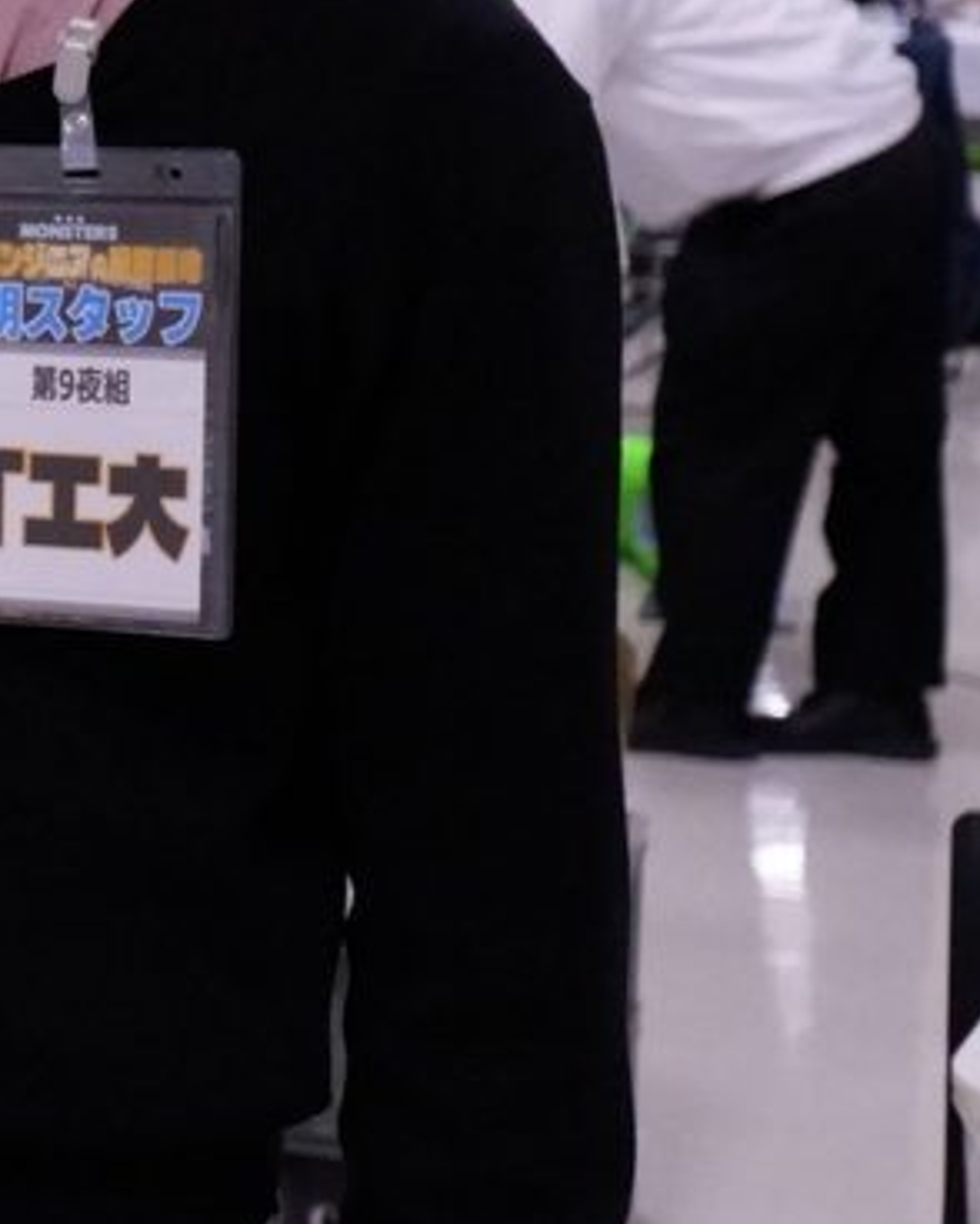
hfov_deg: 11.9
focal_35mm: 115
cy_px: 53
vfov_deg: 16.4
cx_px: -1020
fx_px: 4166
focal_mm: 30
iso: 12800
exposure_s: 1/500
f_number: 5
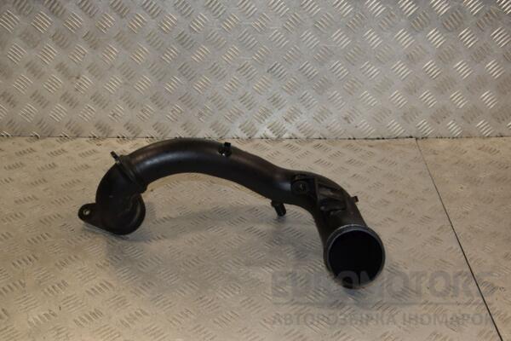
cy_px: 170
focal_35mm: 48
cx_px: 256
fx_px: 681
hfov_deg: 41.1
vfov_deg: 28.1
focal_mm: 32
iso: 800
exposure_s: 1/200
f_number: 7.1
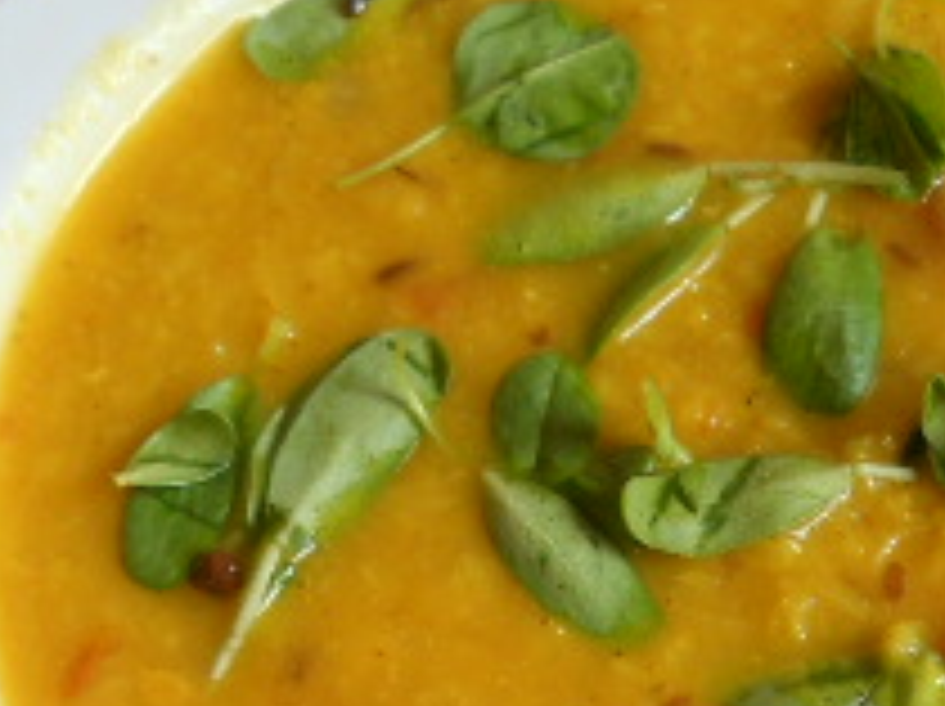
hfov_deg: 15.8
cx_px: 630
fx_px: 3409
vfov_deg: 11.5
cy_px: 949
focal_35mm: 125
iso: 125
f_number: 3.1
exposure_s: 1/30
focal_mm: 6.72
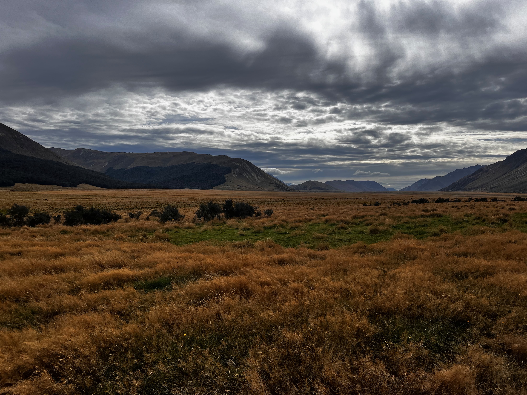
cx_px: 264
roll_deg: -1.3
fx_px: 396
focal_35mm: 26
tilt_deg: +0.3
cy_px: 198
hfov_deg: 67.3
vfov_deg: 53.1
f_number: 1.6
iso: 50
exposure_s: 1/7353
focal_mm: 5.1
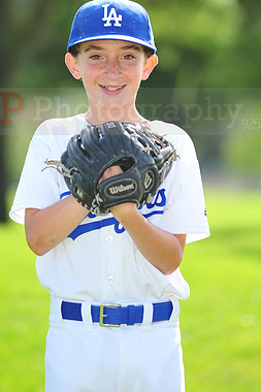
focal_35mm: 305
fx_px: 3320
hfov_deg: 4.5
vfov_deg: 6.8
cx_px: 108
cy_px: 102
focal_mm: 200
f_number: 4.5
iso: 320
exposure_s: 1/1000
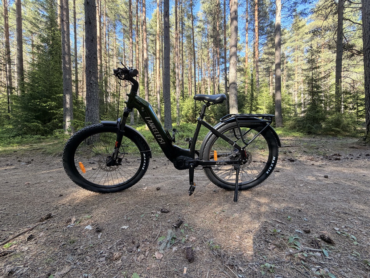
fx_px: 150
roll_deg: +0.7
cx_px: 185
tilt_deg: -0.7
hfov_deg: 102.1
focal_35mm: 14
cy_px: 139
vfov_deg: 85.7
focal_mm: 2.22
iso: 100
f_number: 2.2
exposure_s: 1/121
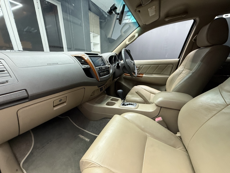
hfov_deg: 102.1
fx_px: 93
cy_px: 86
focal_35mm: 14
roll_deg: -0.1
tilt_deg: -16.8
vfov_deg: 85.7
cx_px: 115
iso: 400
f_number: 2.2
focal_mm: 2.22
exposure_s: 1/50
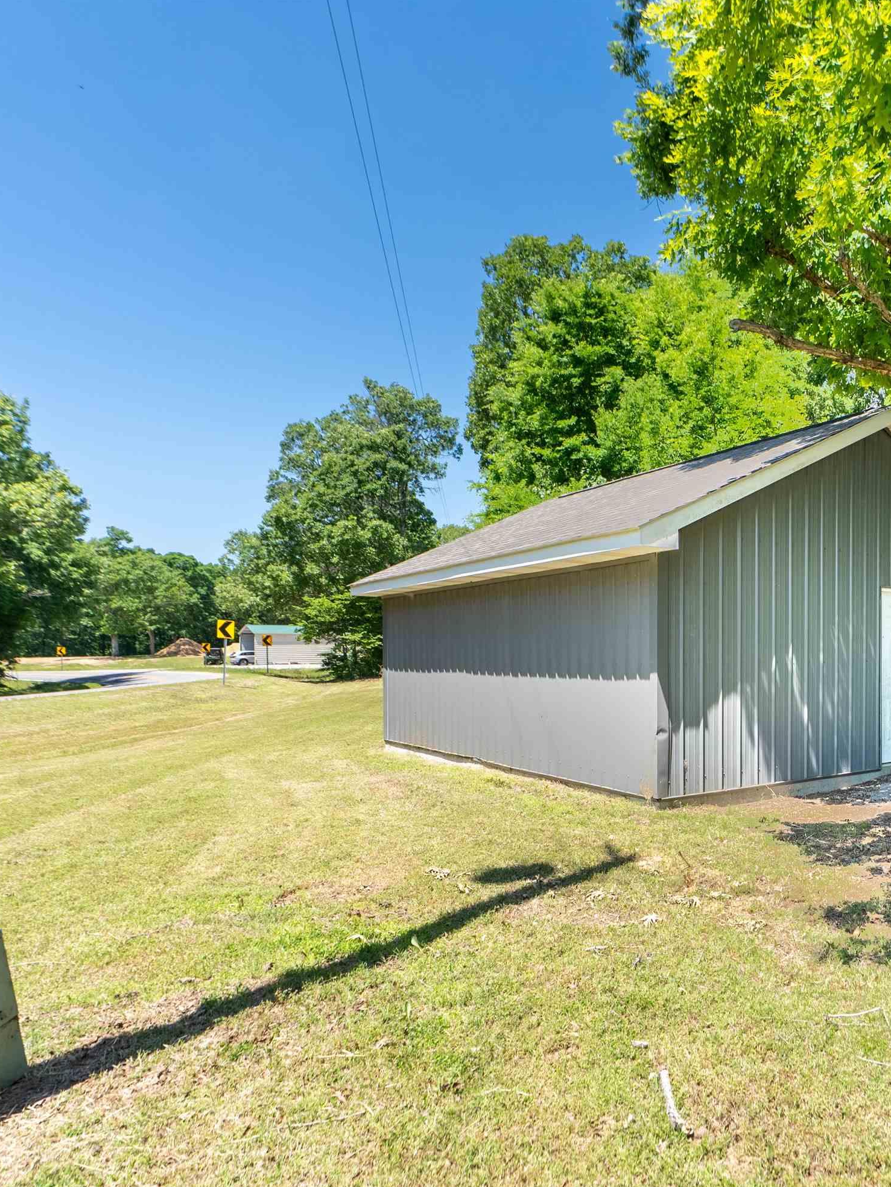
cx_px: 794
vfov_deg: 71.6
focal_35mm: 24
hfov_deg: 50.7
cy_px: 615
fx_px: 824
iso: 400
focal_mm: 16
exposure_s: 1/2500
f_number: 8
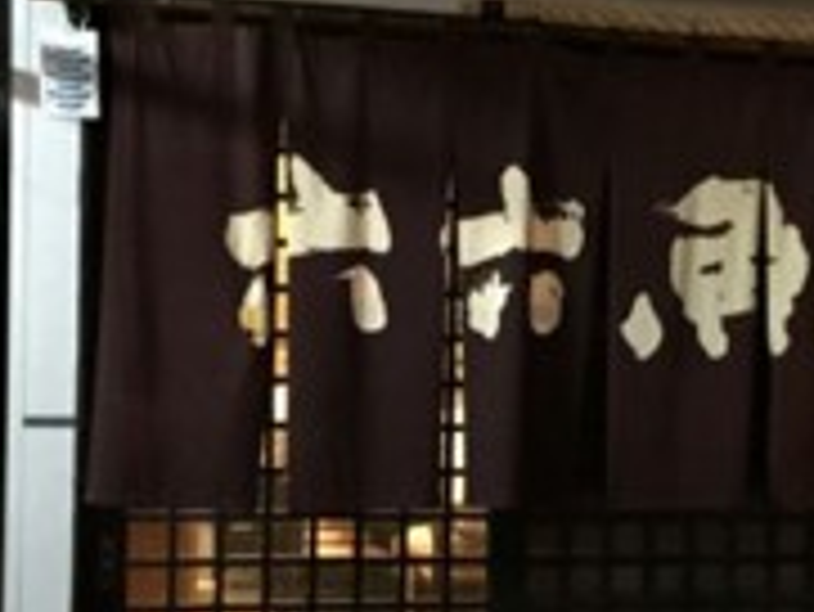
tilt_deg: -2.4
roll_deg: -2.3
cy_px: 410
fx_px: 1694
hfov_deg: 26.5
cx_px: 648
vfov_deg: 20.4
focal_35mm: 72
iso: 320
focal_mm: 4.15
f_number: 2.2
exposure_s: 1/4
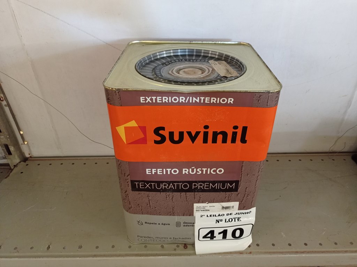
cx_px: 178
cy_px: 134
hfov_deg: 63.5
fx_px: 288
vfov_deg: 49.7
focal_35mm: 28
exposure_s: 1/24
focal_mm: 4.7
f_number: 1.79
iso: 546
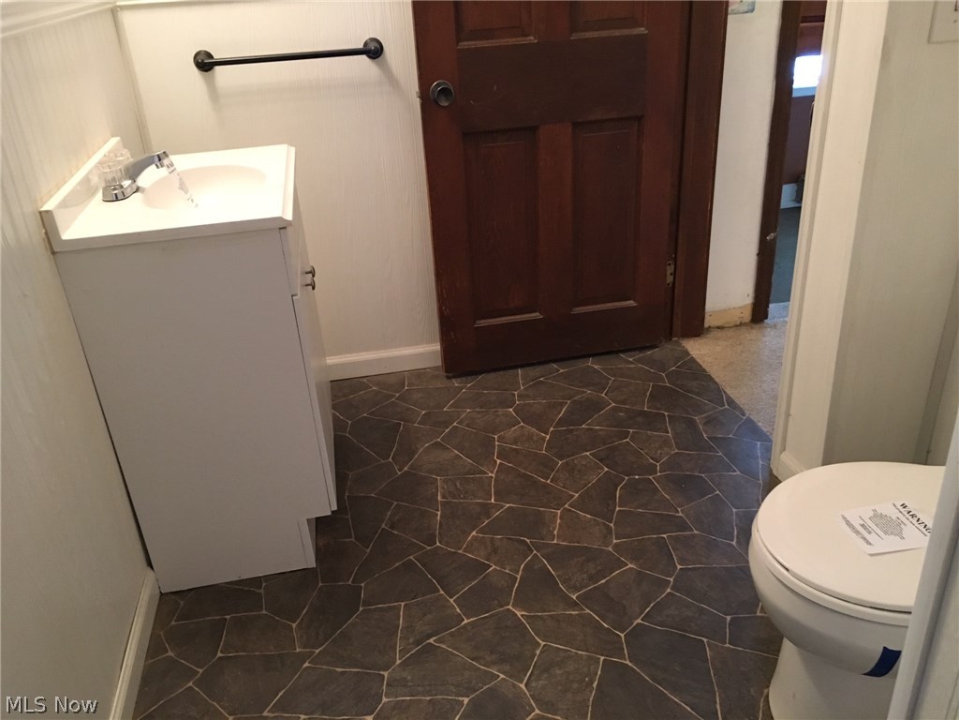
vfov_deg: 48.2
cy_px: 360
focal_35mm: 29
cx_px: 480
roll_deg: +3.8
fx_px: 803
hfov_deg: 61.7
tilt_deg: -25.0
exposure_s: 1/17
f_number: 2.2
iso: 200
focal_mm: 4.15
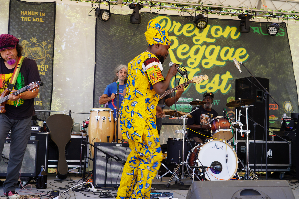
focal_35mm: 50
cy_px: 100
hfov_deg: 39.6
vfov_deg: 27.0
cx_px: 150
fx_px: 415
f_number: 6.3
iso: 100
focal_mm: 50
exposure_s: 1/100
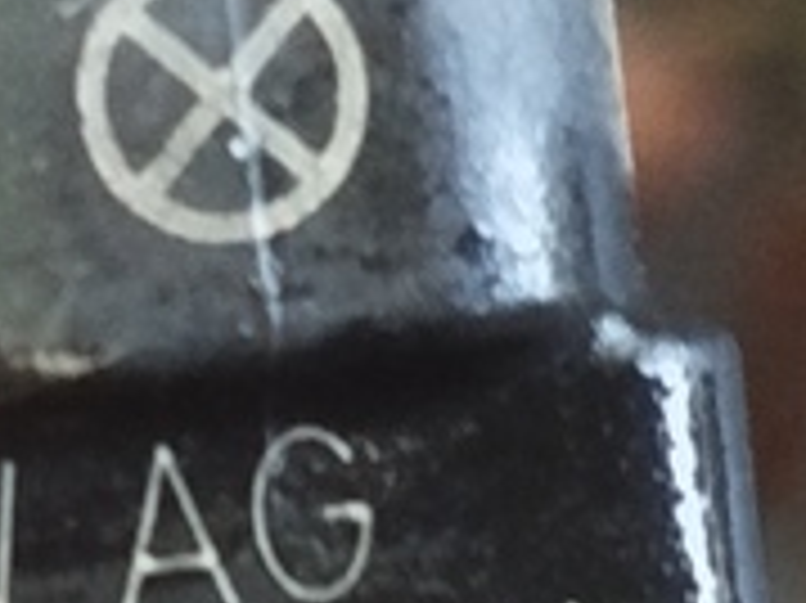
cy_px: 774
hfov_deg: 7.7
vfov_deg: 5.7
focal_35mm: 258
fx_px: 6003
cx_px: 86
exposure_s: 1/17
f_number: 1.7
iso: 400
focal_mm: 5.31
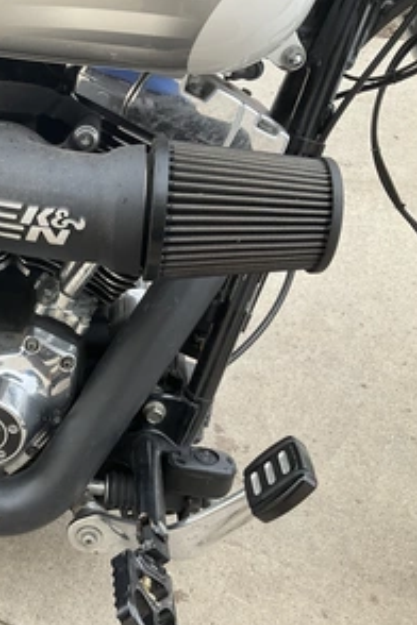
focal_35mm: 41
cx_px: 4
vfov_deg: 47.4
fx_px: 712
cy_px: 312
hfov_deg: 30.4
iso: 40
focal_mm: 3
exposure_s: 1/122
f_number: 1.8
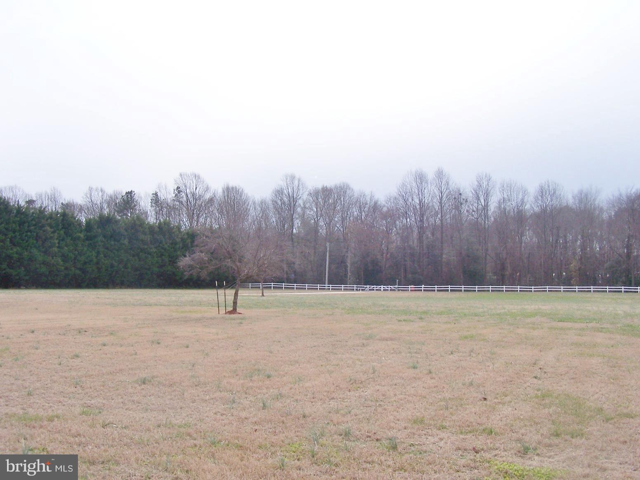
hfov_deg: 49.0
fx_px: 703
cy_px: 240
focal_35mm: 38
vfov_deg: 37.7
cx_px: 320
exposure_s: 1/800
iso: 80
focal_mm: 6.3
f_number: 4
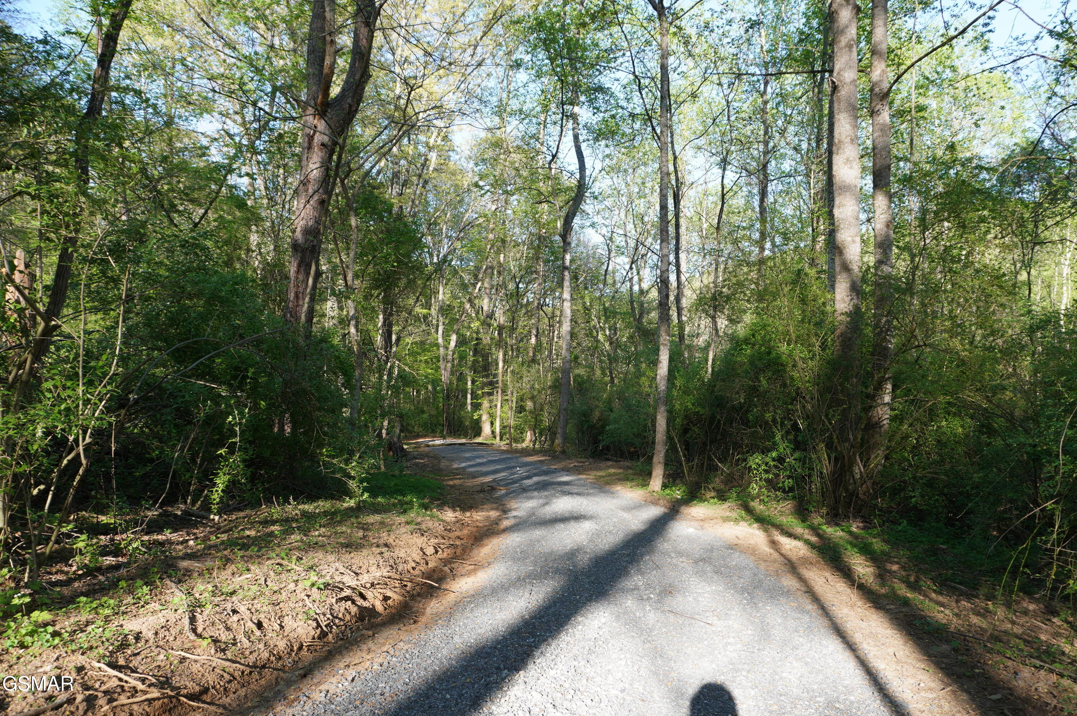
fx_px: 717
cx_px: 538
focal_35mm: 24
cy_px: 358
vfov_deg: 53.0
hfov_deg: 73.8
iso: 100
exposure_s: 1/80
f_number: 5.6
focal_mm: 16
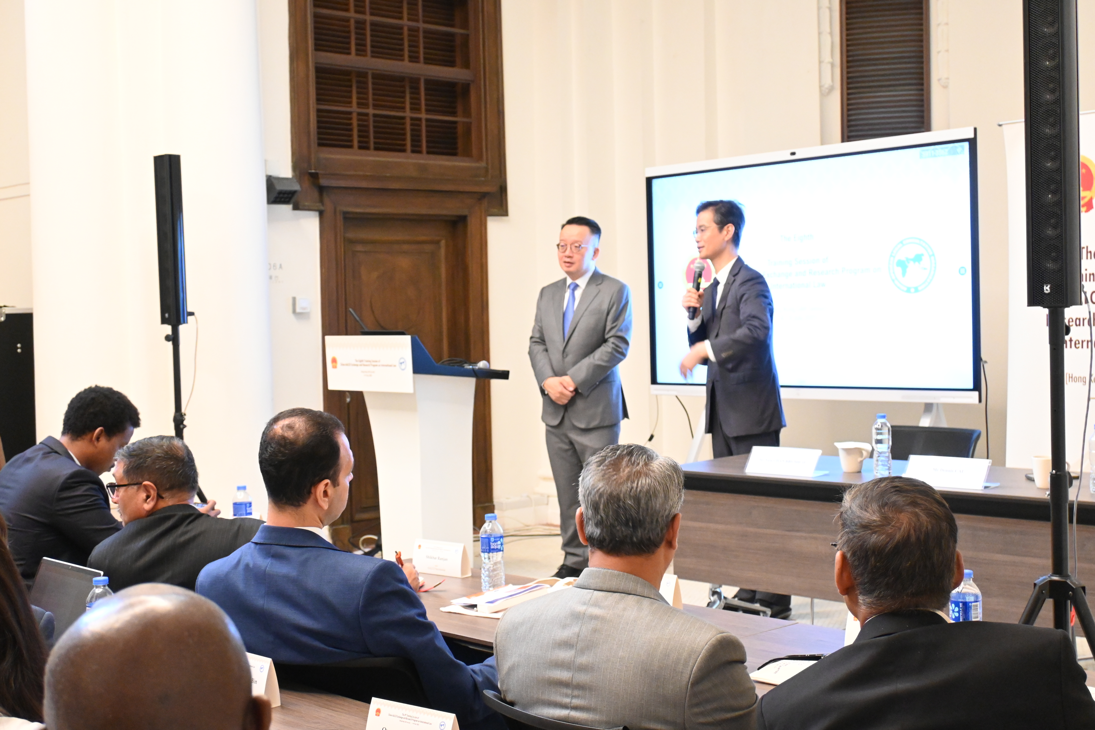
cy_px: 365
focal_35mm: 47
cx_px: 548
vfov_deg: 28.5
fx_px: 1437
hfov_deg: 41.7
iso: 4500
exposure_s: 1/60
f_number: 5
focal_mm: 31.5
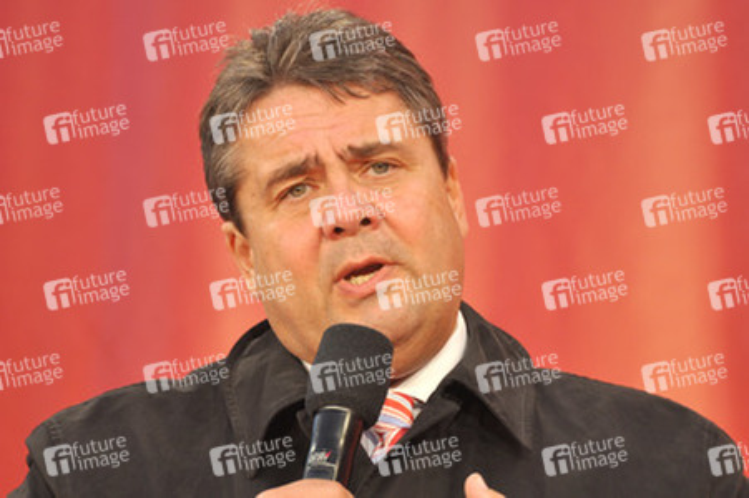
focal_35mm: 450
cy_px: 249
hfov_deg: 4.6
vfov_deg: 3.1
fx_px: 9355
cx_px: 374
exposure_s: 1/250
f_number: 5.6
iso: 720
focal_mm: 300
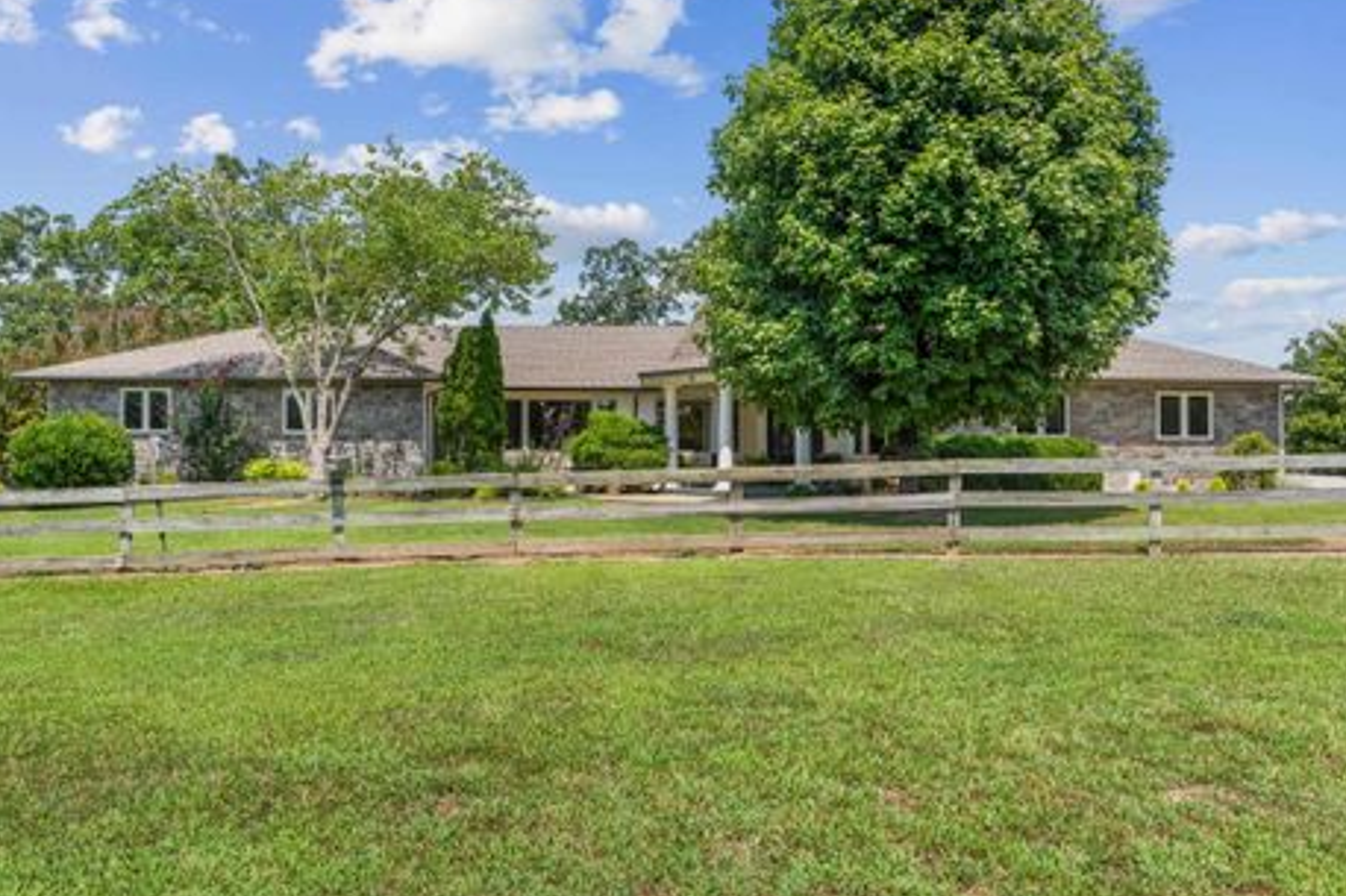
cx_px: 632
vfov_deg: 51.5
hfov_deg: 71.7
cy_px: 445
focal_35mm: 25
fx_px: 930
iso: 400
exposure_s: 1/800
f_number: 8
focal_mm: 15.2
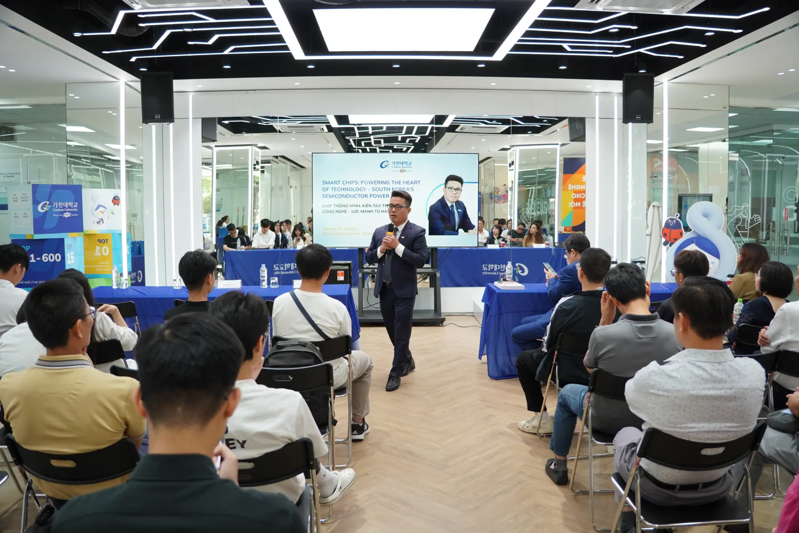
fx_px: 626
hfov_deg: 65.1
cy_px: 266
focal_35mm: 28
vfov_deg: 46.1
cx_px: 400
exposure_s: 1/200
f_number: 2.8
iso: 500
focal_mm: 18.8
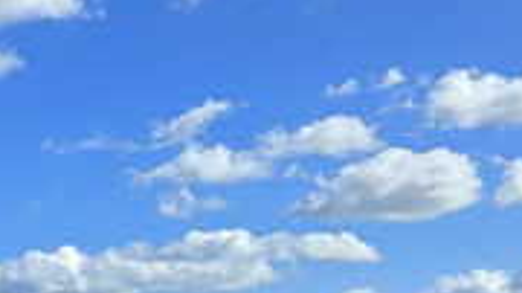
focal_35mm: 89
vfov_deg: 12.5
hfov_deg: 20.2
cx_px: -284
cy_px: 502
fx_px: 1231
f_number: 1.7
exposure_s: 1/989
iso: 12
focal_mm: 6.3
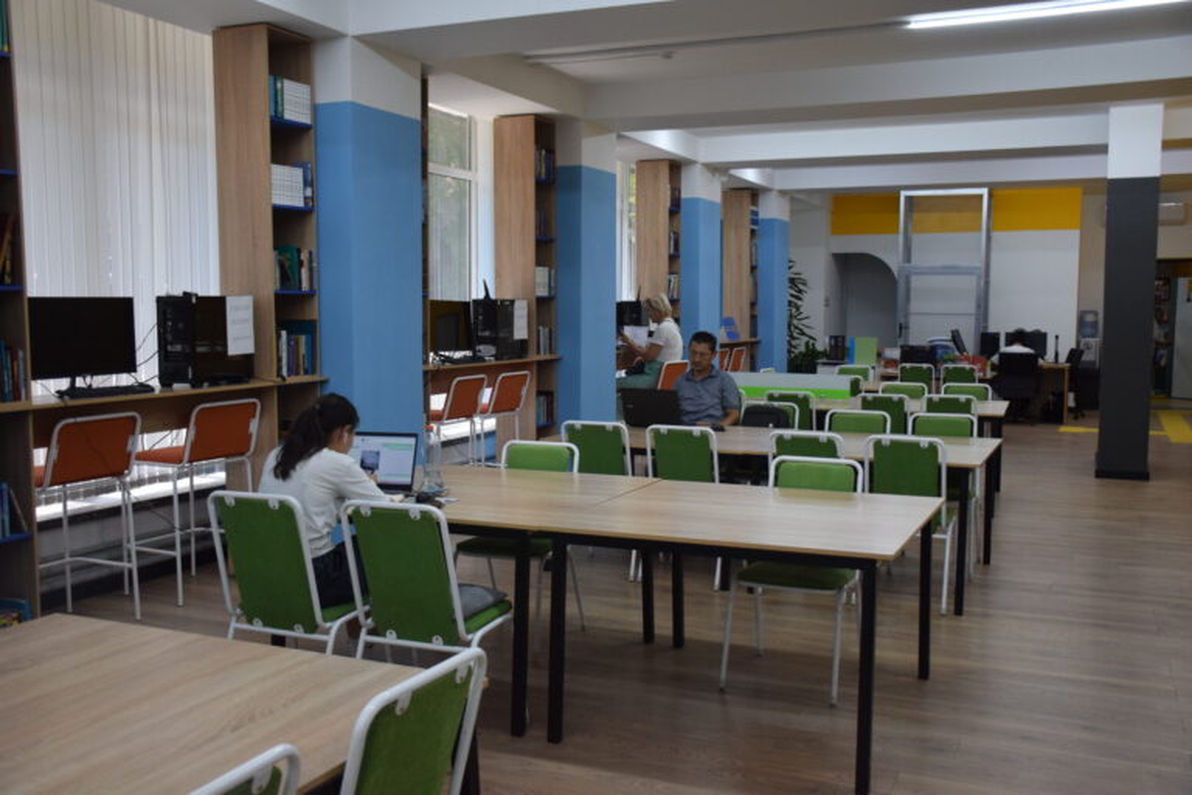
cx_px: 596
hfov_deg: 55.1
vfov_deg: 38.4
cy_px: 398
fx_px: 1142
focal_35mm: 34
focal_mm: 23
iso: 1400
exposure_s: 1/500
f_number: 3.8
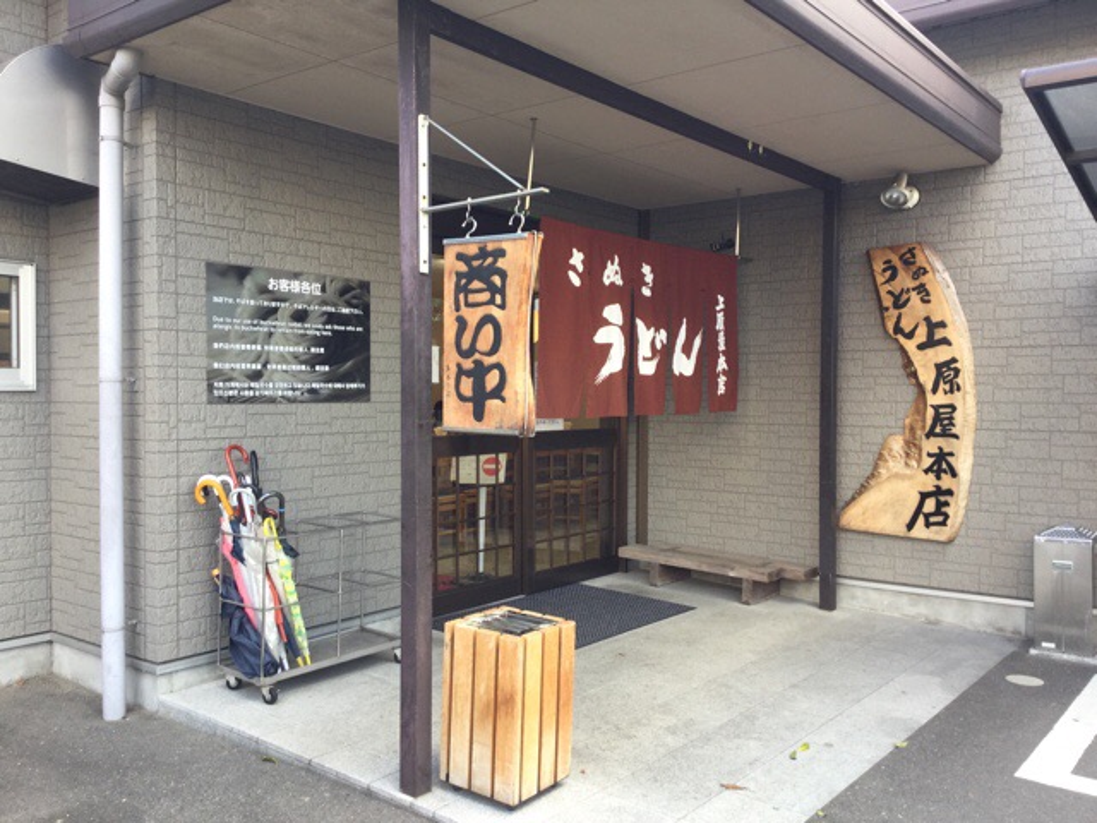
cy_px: 412
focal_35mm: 31
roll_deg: -1.5
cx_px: 548
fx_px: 982
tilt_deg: -2.5
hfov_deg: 58.4
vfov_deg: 45.4
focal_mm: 3.3
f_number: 2.4
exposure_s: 1/60
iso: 25
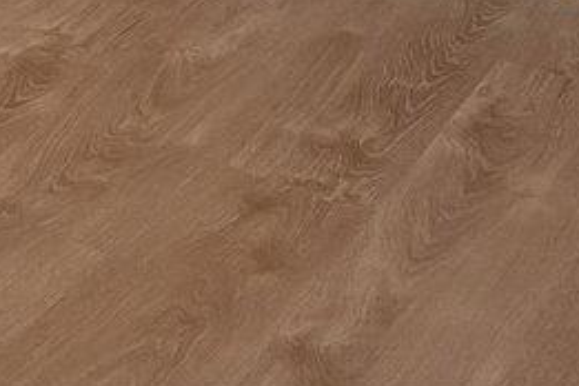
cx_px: -683
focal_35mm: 110
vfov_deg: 9.5
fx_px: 1769
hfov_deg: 14.4
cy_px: -804
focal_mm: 14
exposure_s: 1/15
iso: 500
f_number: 8
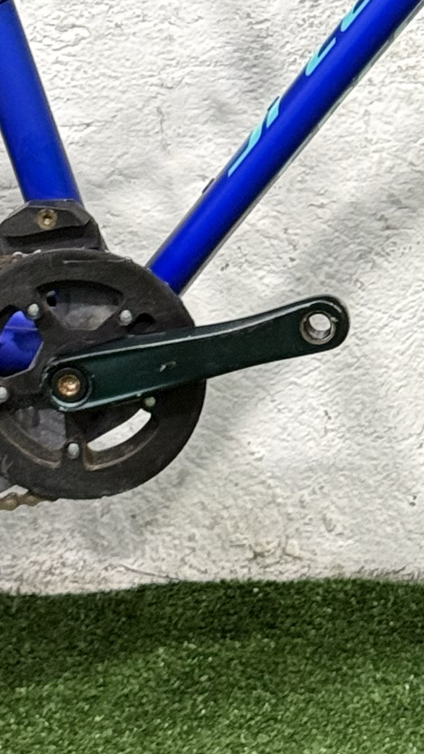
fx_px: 3537
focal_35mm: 177
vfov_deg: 11.6
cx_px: 779
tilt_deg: -6.2
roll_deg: +0.6
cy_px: -418
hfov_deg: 6.7
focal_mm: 6.76
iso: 200
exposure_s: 1/60
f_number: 1.78
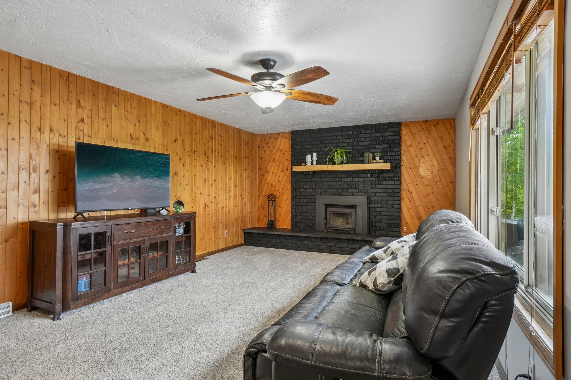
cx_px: 286
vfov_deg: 63.2
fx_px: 309
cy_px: 190
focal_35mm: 20
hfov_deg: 85.4
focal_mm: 13
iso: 320
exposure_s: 1/4
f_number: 8
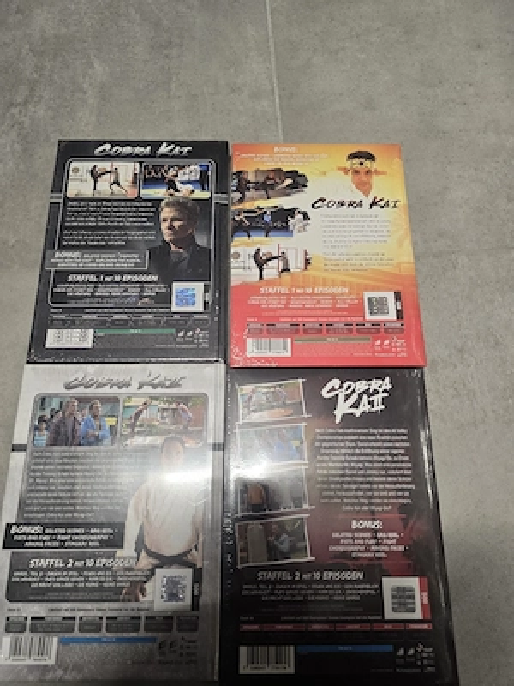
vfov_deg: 73.9
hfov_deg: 58.9
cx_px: 257
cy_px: 343
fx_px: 455
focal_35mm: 23
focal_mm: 6.3
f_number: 1.7
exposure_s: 1/101
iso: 250
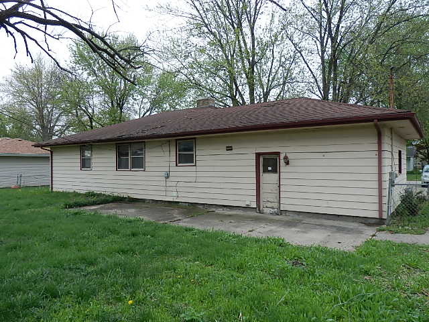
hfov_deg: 69.4
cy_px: 161
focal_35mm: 25
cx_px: 214
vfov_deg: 54.9
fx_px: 310
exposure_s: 1/320
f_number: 3
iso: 80
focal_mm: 4.5
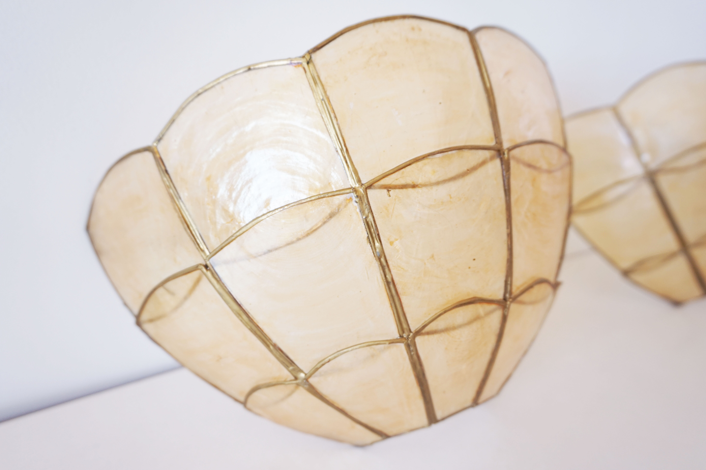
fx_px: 588
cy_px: 235
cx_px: 353
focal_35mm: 30
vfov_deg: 43.6
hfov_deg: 62.0
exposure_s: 1/60
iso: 160
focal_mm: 20
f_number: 4
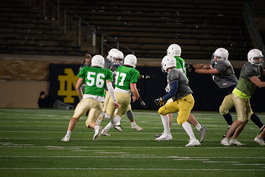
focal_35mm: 402
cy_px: 88
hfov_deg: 5.1
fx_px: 2960
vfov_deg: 3.4
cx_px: 132
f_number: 4.5
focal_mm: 400
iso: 4000
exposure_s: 1/500
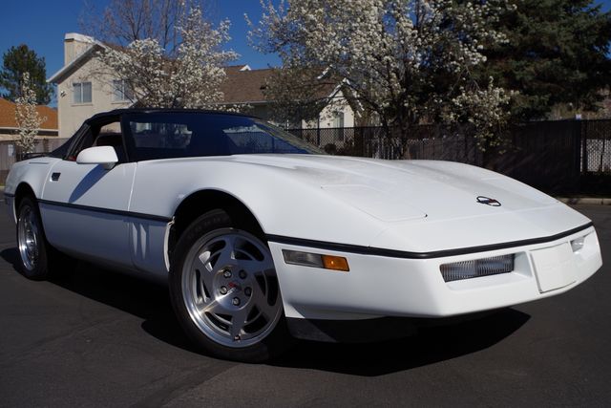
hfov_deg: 55.8
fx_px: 577
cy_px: 204
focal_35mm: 34
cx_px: 306
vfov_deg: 38.9
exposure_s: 1/500
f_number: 9
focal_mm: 23.13
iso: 100
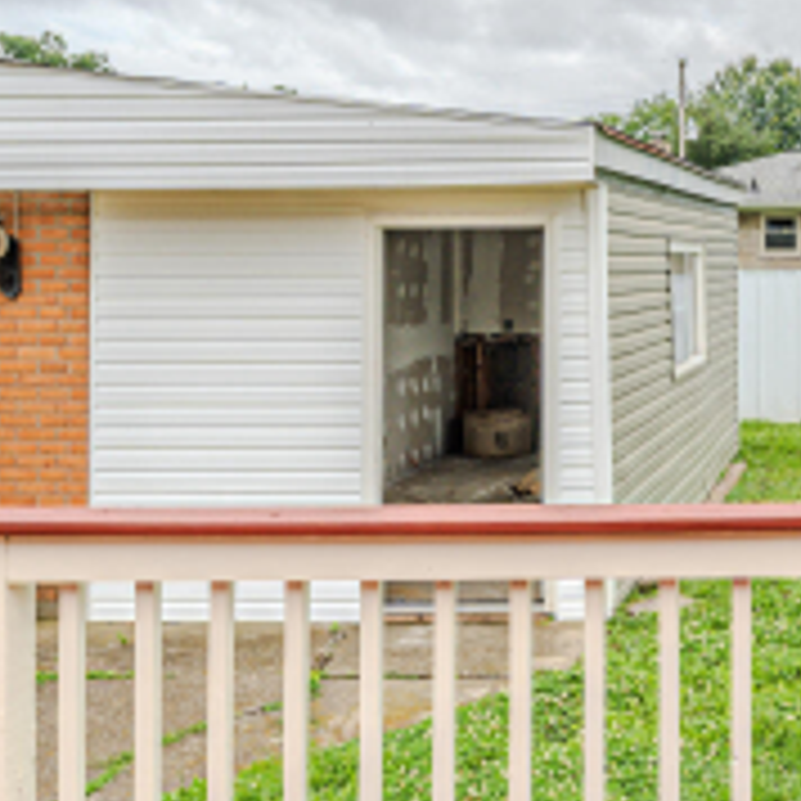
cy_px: 261
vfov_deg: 33.7
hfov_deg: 30.4
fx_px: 1309
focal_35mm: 50
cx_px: 886
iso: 100
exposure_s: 1/200
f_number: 6.3
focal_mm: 14
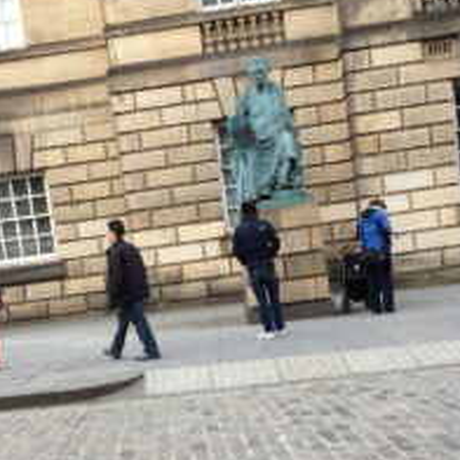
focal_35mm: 84
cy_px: 421
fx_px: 1263
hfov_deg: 20.6
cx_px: 162
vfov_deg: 20.2
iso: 50
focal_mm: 4.28
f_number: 2.4
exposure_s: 1/154
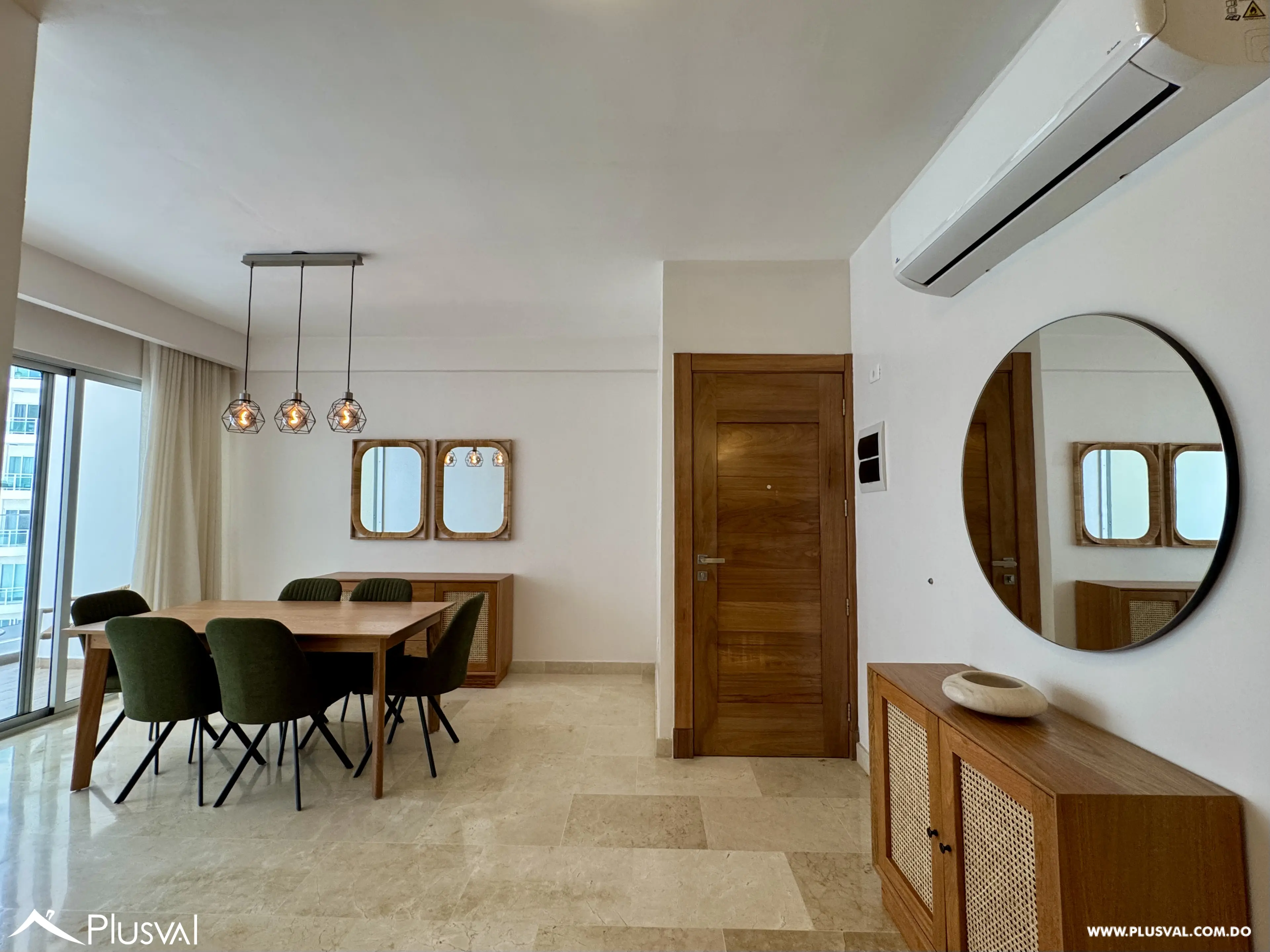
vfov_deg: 85.7
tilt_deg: +3.6
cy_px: 476
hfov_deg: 102.1
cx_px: 635
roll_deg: -0.6
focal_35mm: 14
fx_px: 514
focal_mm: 2.22
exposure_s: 1/120
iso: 160
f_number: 2.2
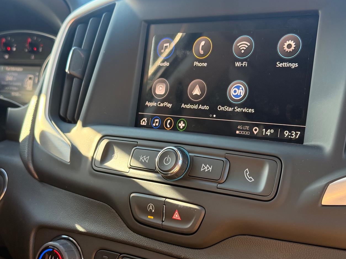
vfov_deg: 29.7
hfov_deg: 38.9
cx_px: 172
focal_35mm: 49
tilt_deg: -9.0
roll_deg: -0.4
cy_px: 130
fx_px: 490
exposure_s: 1/173
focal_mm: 6.76
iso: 125
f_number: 1.78
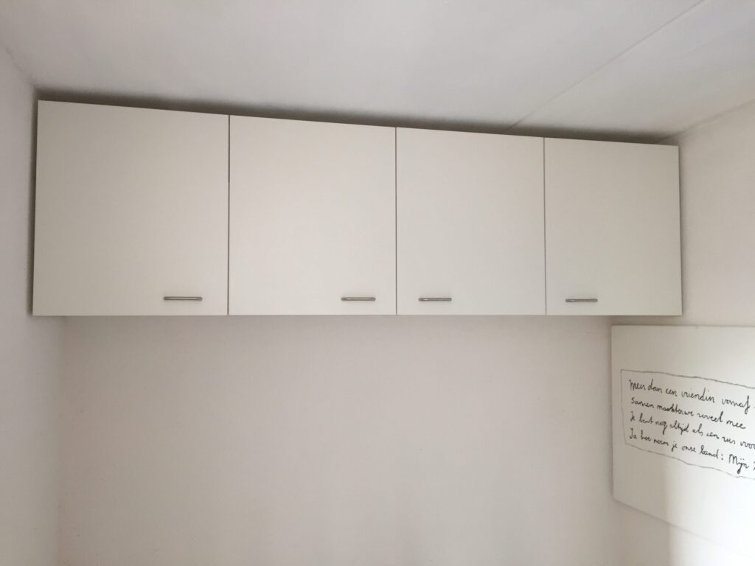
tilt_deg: +2.7
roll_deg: -0.4
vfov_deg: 48.2
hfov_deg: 61.7
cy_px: 283
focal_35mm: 29
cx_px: 378
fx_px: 633
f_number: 2.2
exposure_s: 1/33
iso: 100
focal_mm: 4.15
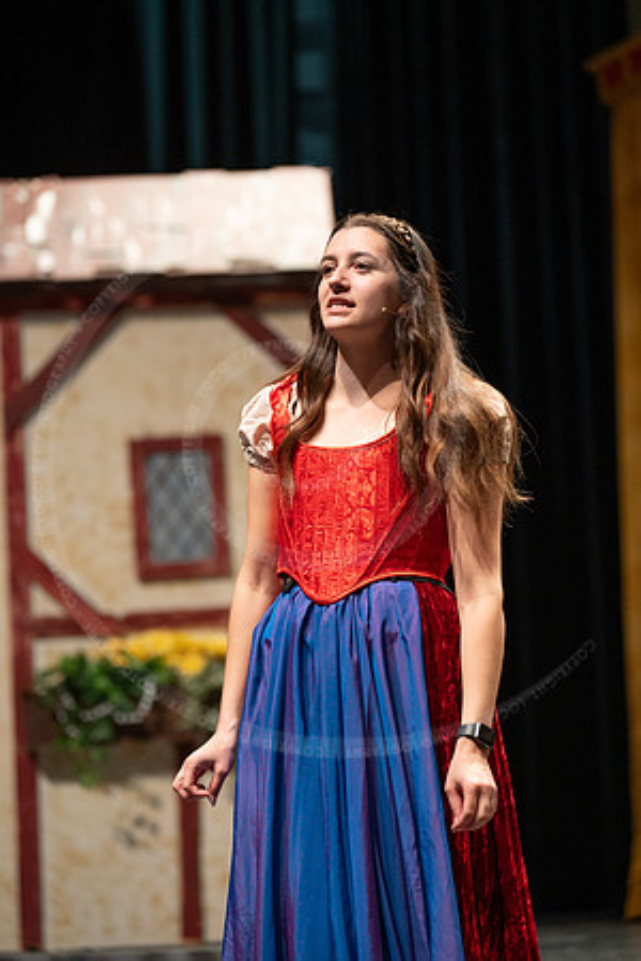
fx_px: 2911
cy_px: 480
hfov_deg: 12.6
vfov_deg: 18.8
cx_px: 320
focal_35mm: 109
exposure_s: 1/250
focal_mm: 109
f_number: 2.7
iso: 2000
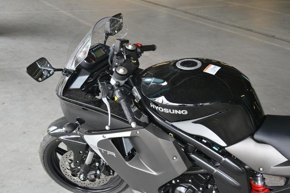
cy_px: 96
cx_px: 145
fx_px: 387
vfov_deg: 28.1
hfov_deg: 41.1
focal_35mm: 48
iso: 1400
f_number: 4.8
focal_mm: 32
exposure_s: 1/60
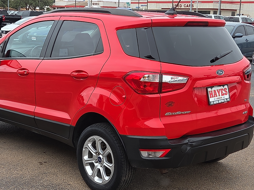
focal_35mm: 61
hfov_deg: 31.6
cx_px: 108
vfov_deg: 24.0
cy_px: 91
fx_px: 448
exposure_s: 1/119
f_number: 1.8
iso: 34
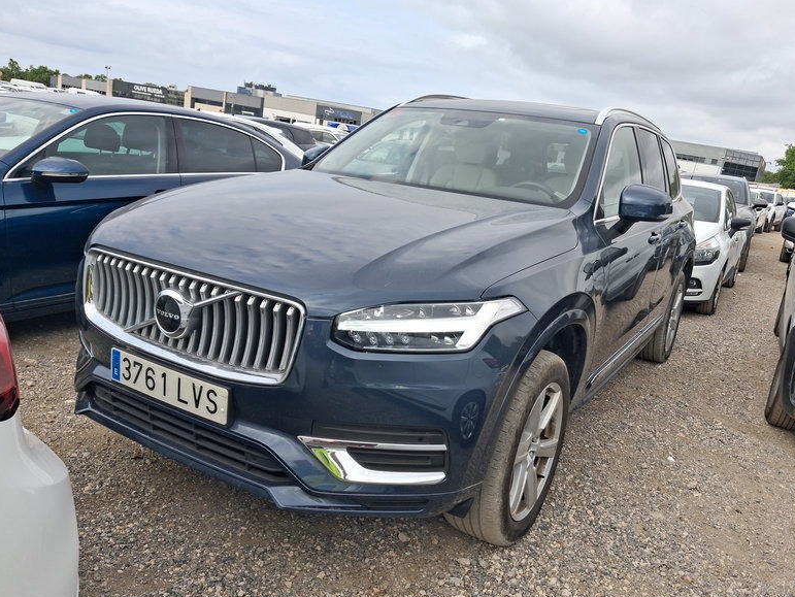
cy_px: 308
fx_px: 643
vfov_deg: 49.8
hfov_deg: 63.4
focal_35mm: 28
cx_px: 409
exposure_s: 1/296
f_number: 1.8
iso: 20
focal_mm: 4
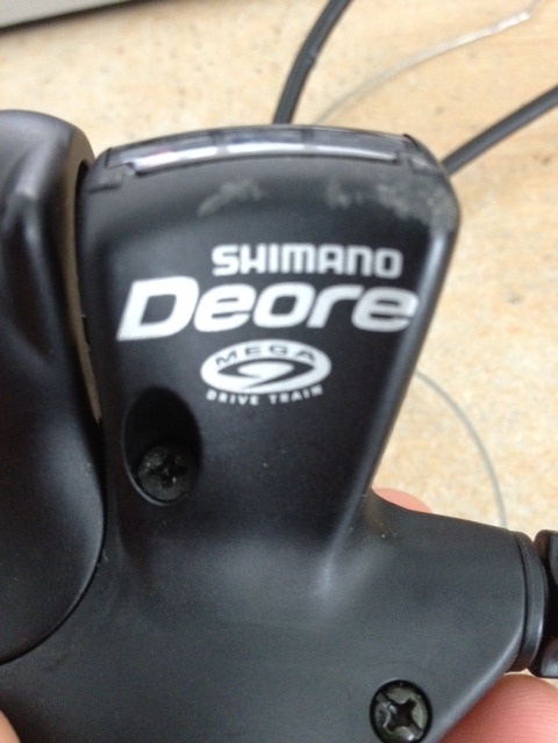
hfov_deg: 40.7
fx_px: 752
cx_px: 279
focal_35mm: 35
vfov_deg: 52.6
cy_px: 372
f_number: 2.4
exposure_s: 1/20
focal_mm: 4.28
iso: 400
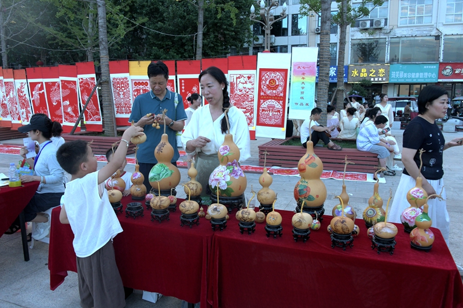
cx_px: 232
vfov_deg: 46.4
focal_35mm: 28
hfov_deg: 65.5
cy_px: 154
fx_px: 360
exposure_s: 1/250
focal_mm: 28
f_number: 8
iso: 1250
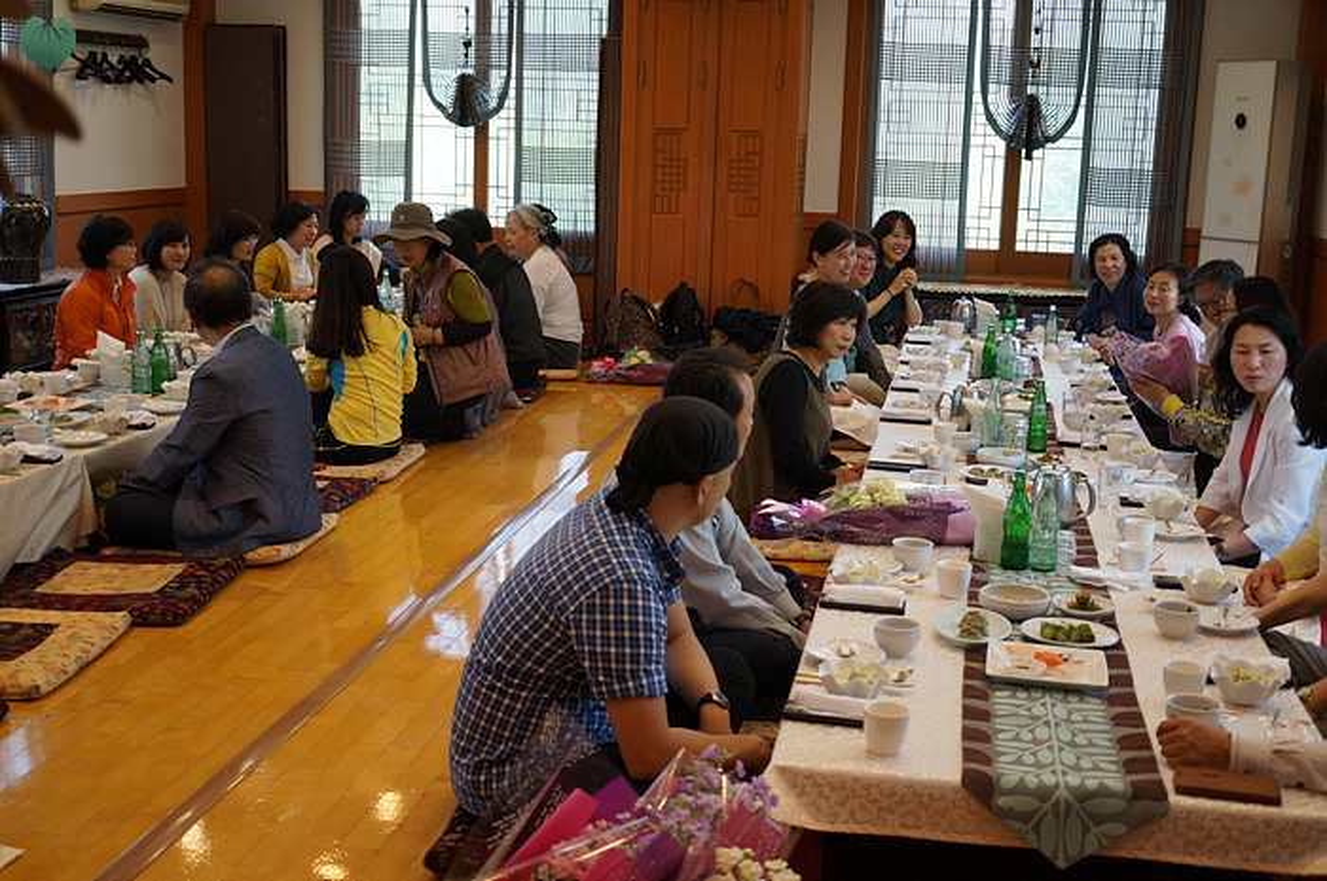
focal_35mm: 45
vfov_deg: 29.8
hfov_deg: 43.6
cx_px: 664
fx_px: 1657
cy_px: 440
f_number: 4
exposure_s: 1/160
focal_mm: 30
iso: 640
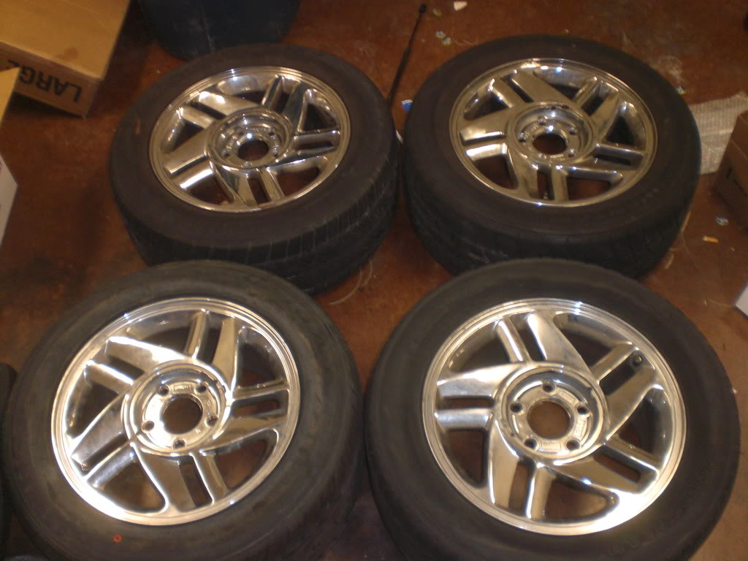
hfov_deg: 49.0
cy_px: 280
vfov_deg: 37.7
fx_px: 821
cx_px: 374
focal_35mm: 38
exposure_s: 1/30
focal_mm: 6.3
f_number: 3.1
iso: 200
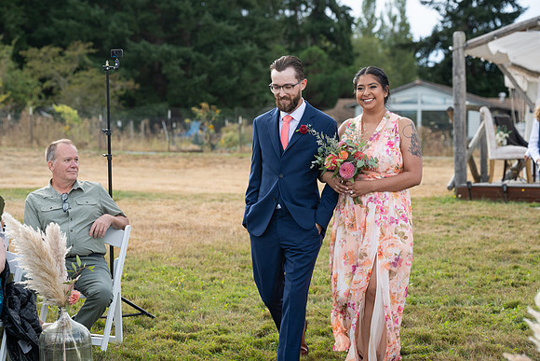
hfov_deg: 22.6
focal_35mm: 90
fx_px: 1350
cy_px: 180
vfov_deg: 15.2
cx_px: 270
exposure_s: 1/800
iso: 400
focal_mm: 90
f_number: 4.5
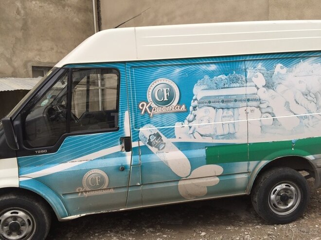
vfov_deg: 48.2
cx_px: 160
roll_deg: +1.8
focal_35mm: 29
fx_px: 269
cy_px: 120
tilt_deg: -5.8
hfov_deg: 61.7
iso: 32
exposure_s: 1/399
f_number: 2.2
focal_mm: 4.15
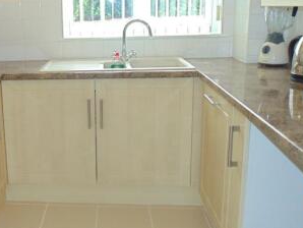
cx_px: 57
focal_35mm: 43
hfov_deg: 41.8
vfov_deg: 33.5
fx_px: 377
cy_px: 91
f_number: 3.1
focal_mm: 4
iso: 200
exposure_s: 1/30
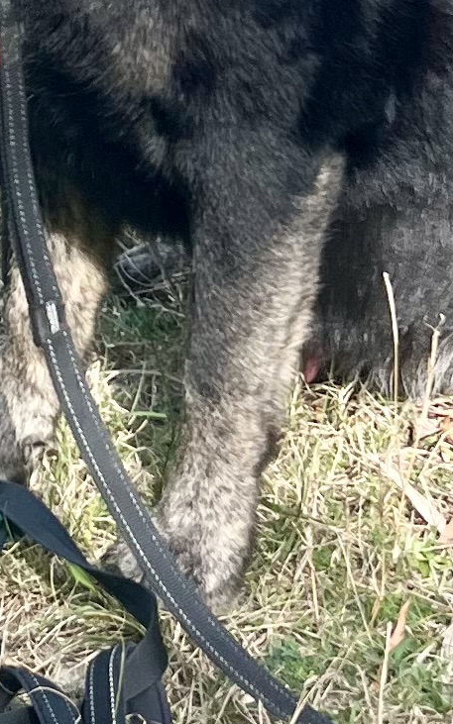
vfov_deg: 13.4
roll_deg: -1.4
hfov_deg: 8.5
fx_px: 3002
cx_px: -212
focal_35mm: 152
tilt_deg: -20.3
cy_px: -110
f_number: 1.5
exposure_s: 1/1361
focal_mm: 5.7
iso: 50
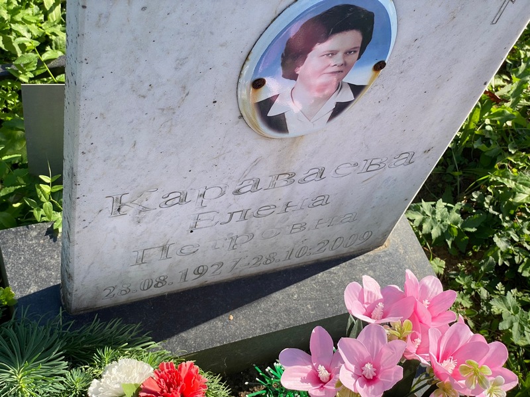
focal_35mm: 52
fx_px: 796
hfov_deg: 36.8
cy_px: 198
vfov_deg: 28.0
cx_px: 265
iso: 20
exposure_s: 1/615
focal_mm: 6
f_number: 2
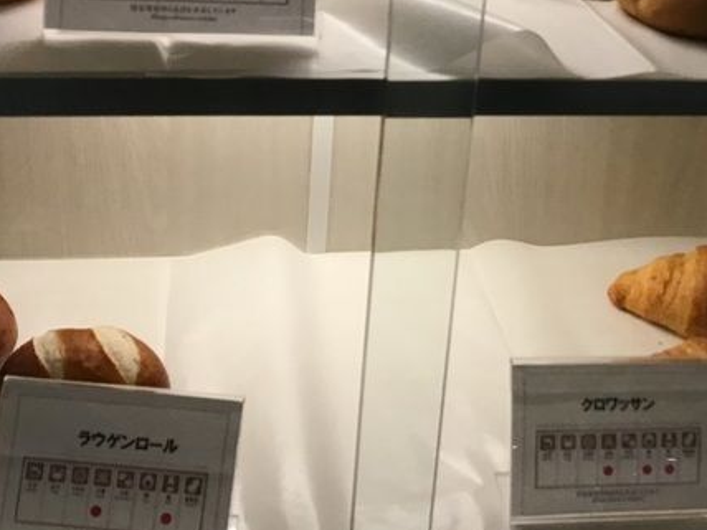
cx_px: 404
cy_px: 55
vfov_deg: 24.1
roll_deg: -4.4
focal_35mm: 59
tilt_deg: -21.7
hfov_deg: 32.6
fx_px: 1205
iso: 25
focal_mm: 3.3
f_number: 2.4
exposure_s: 1/30
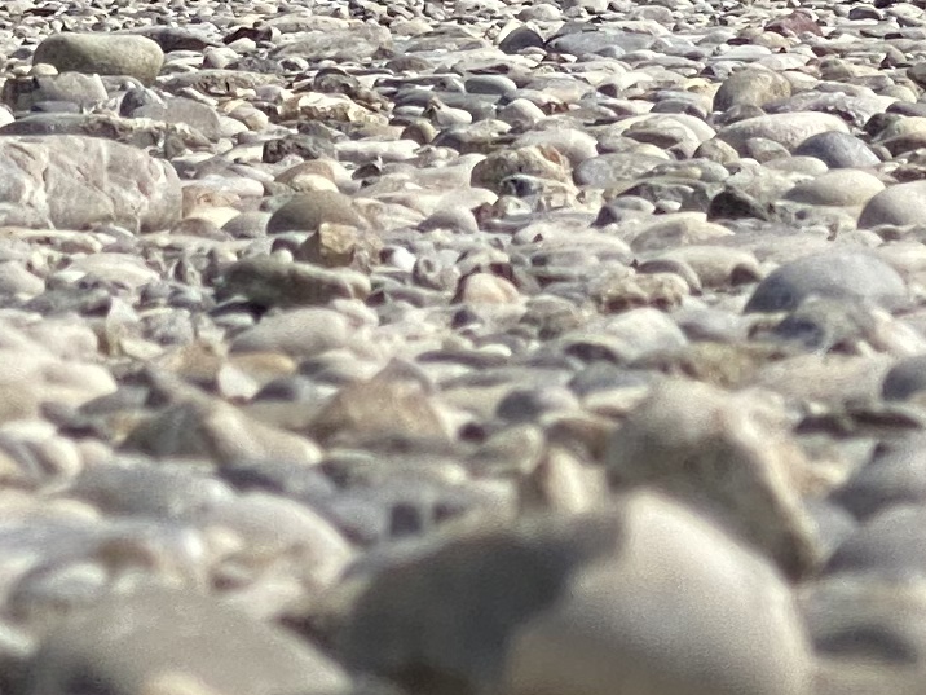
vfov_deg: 5.0
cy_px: -533
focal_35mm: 293
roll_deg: -0.9
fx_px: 7838
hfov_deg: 6.7
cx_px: -98
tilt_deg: +2.1
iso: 20
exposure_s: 1/2398
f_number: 2
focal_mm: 6
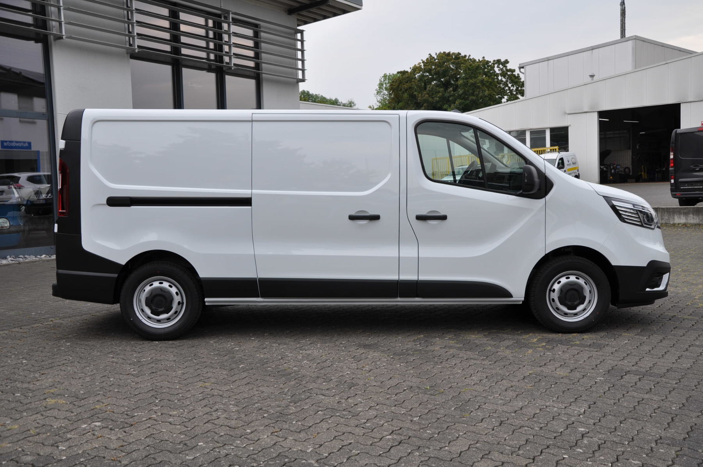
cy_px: 234
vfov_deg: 31.8
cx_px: 352
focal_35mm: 42
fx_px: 819
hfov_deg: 46.4
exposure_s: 1/160
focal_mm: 28
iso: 200
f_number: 6.3
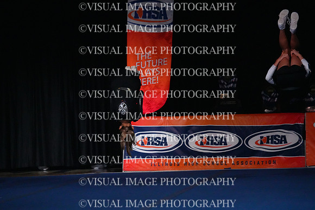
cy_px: 105
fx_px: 2057
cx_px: 158
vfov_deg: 5.9
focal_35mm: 235
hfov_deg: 8.8
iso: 16000
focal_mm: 235
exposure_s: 1/1250
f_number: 5.6
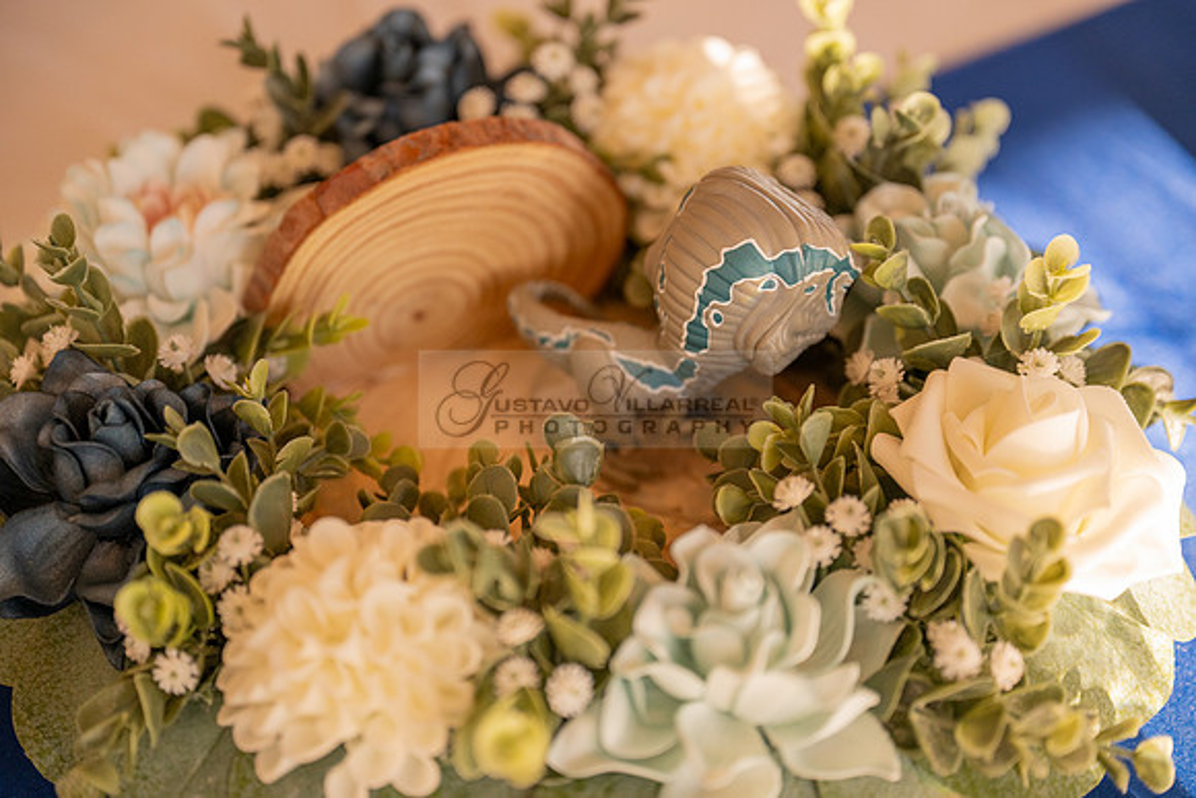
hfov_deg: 28.8
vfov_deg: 19.5
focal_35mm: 70
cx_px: 598
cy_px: 399
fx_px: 2326
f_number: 2.8
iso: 1000
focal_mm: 70
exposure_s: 1/250
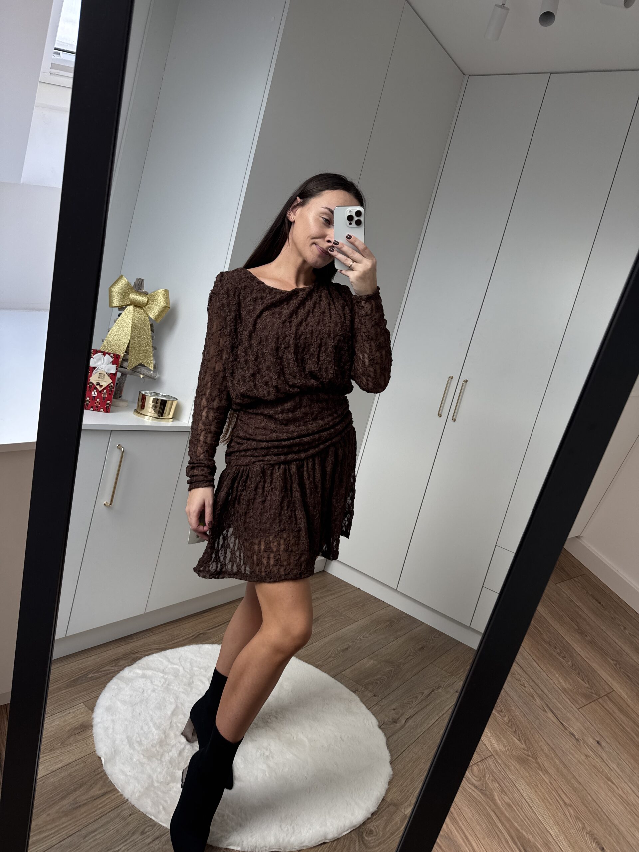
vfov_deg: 71.6
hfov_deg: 56.8
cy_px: 426
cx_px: 320
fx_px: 591
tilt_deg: -28.4
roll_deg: -14.9
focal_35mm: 24
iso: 64
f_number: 1.78
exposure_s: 1/121
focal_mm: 6.76
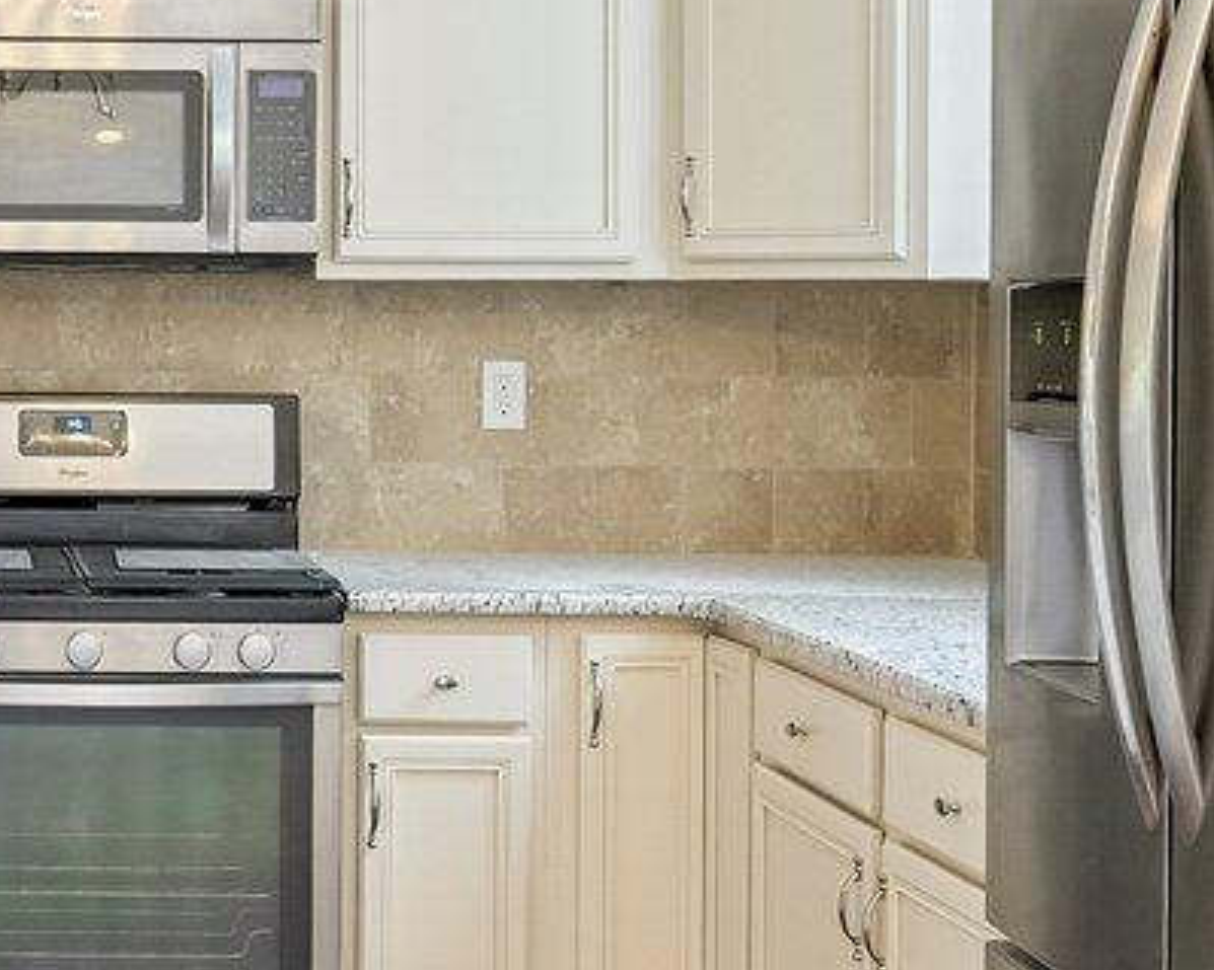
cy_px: 300
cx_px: -88
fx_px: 2766
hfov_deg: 23.4
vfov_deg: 19.8
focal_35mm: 77
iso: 400
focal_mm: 16
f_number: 8
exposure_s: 1/13
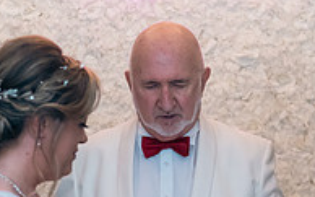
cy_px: 154
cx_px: 195
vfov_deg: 9.7
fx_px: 1150
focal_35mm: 134
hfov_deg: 15.6
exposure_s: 1/160
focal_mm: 44
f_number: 3.5
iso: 640
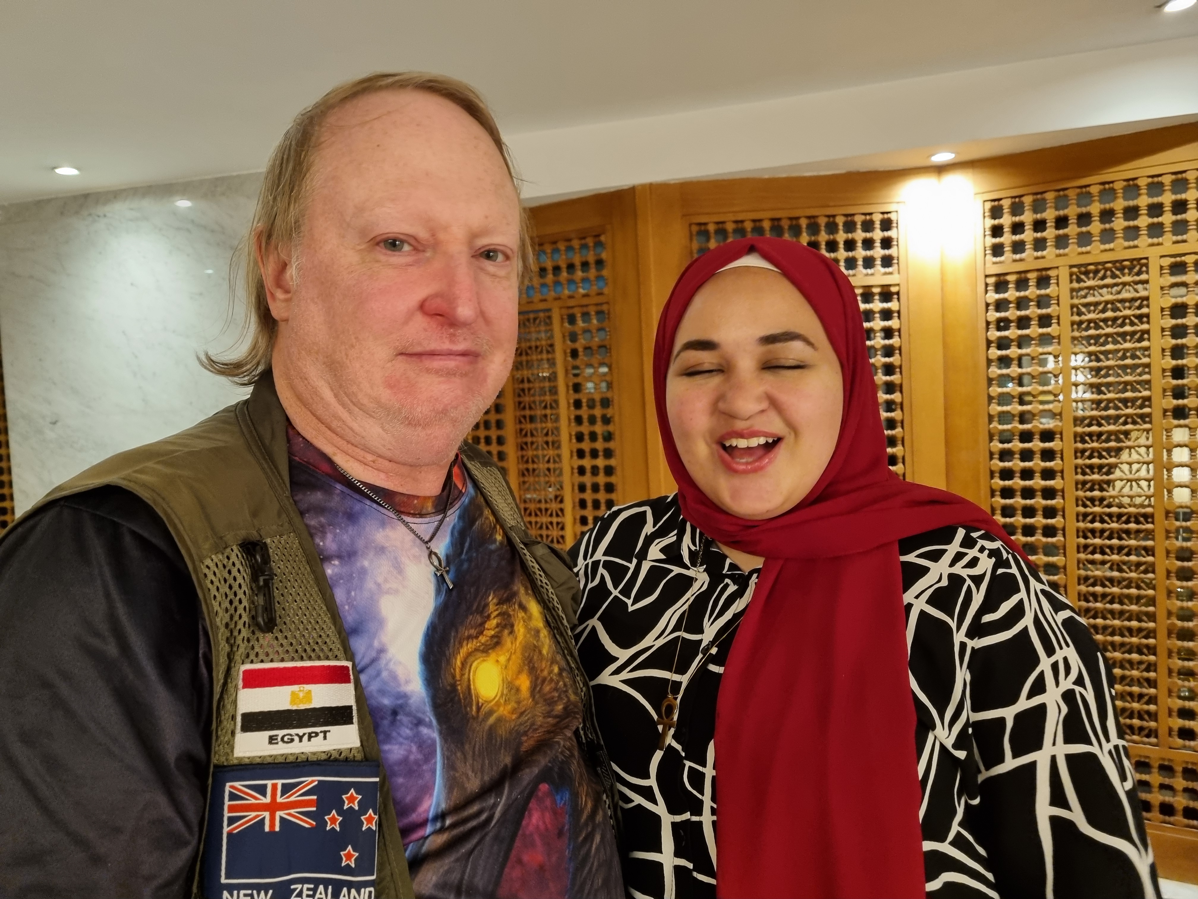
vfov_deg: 53.1
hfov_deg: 67.3
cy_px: 450
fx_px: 900
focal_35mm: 26
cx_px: 599
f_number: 1.8
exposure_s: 1/50
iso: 320
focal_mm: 5.4
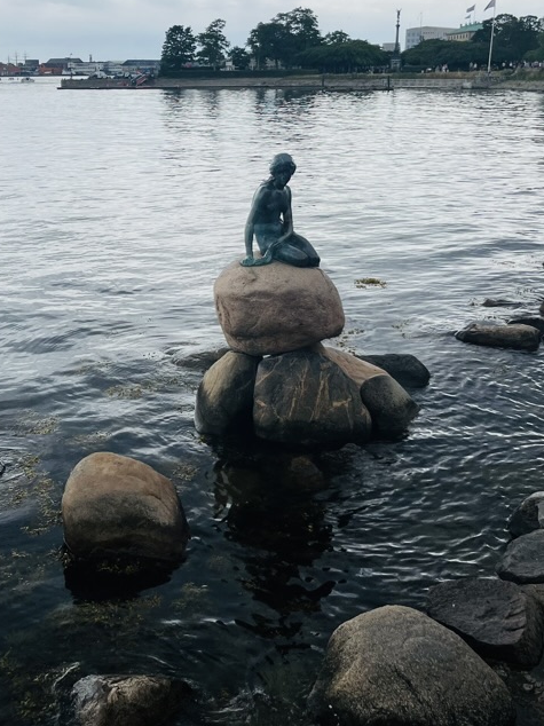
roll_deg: +1.5
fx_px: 881
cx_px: 155
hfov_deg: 33.8
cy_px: 306
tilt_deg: -14.2
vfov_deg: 44.7
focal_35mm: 42
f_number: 1.6
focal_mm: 5.1
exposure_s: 1/5319
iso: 50
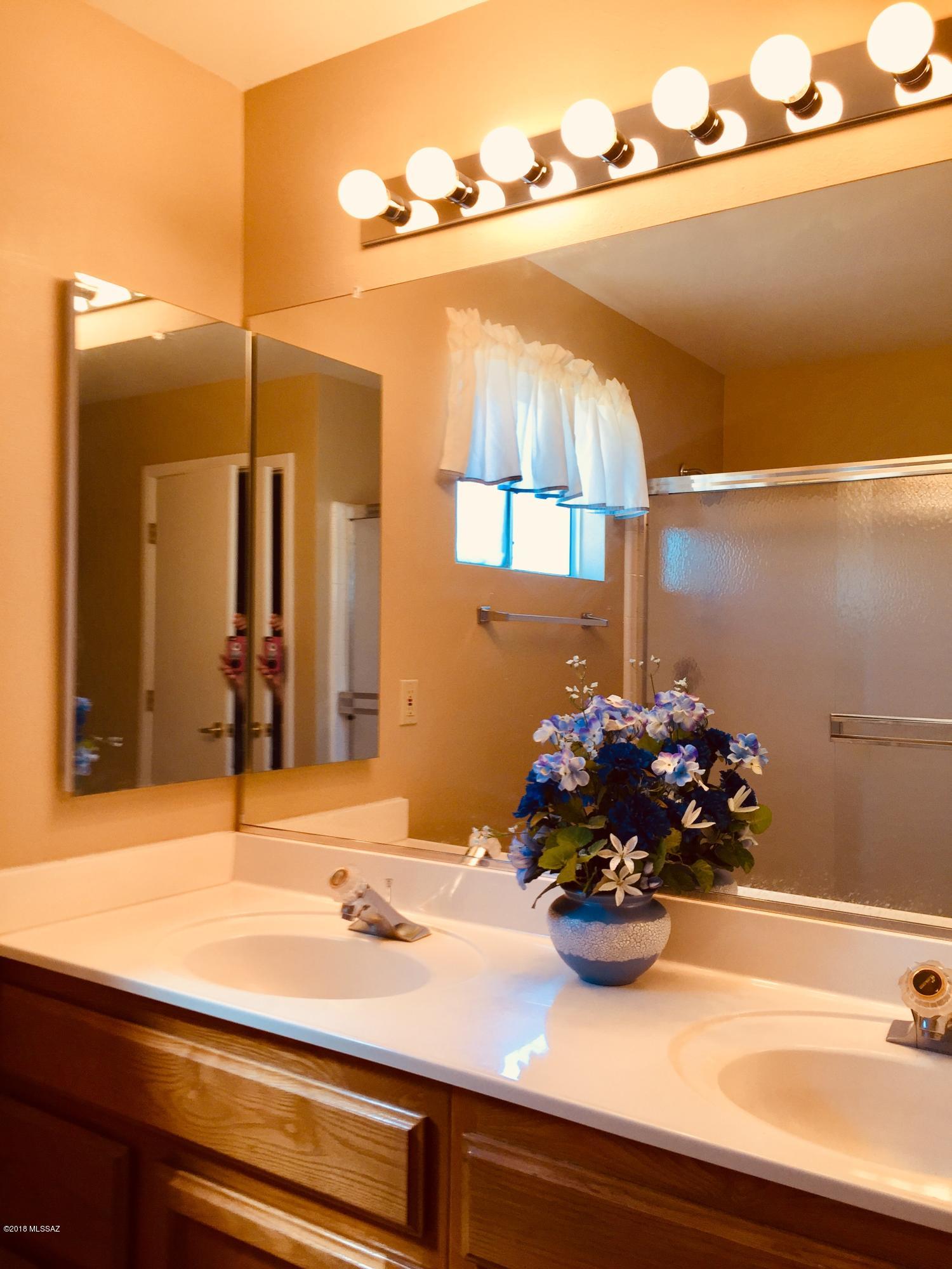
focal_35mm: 29
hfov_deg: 48.2
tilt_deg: -0.9
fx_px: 1063
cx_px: 476
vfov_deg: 61.7
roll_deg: -1.1
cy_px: 634
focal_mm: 4.15
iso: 40
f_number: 2.2
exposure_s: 1/60
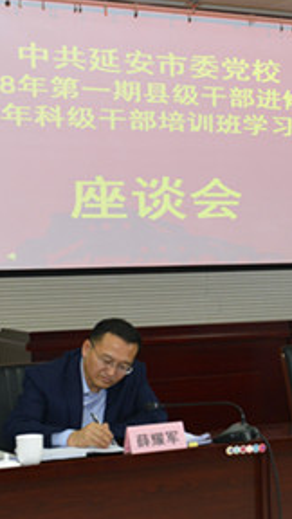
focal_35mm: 83
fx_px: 1142
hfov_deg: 13.9
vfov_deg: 25.6
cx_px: 393
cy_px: 305
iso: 1100
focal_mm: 38
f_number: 5.6
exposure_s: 1/60
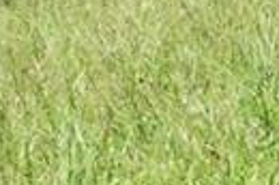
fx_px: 2930
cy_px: -103
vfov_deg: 3.6
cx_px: 273
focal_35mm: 379
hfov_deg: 5.4
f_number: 11
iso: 400
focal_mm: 32
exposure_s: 1/400
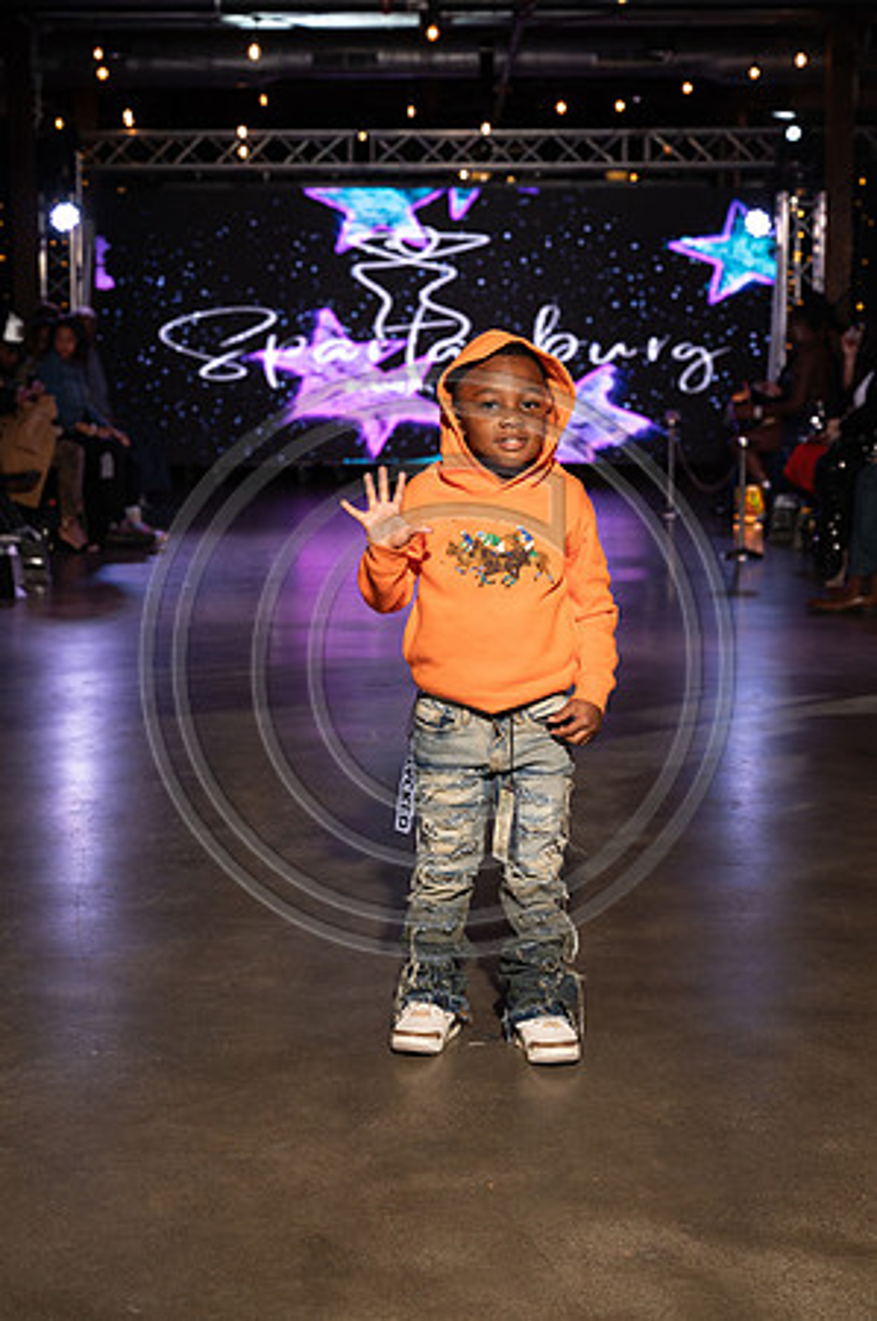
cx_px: 438
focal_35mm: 68
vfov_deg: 29.7
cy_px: 660
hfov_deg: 20.0
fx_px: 2490
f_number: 6.3
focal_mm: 68
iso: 1250
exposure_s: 1/200
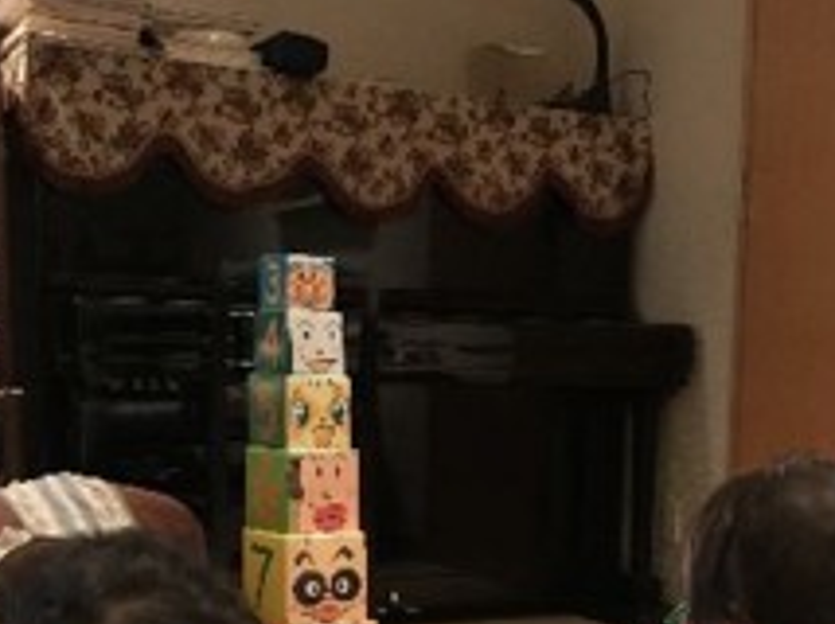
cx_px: 570
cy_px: 593
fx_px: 1422
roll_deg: -1.4
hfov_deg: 32.4
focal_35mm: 59
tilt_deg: -7.2
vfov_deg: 23.9
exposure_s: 1/6
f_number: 1.8
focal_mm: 3.99
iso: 100
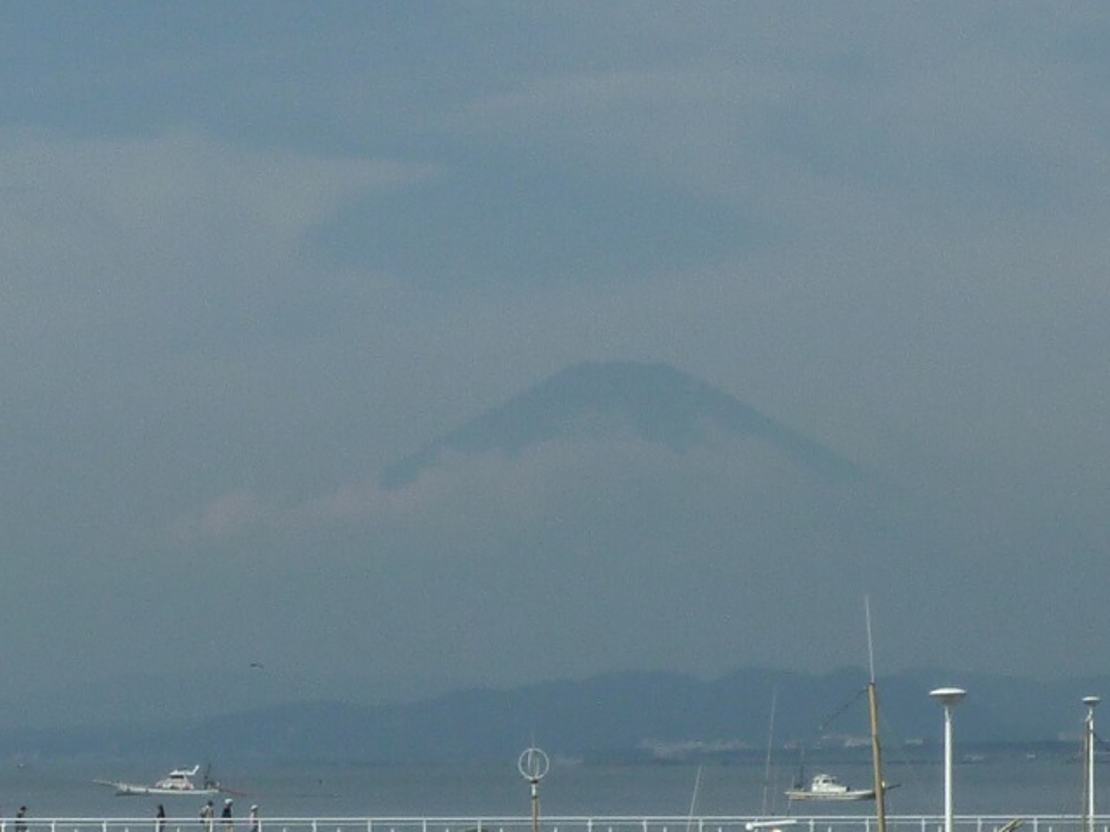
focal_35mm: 126
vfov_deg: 11.8
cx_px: 555
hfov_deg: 15.6
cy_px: 416
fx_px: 4040
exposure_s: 1/800
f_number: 5.6
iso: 80
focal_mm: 11.3
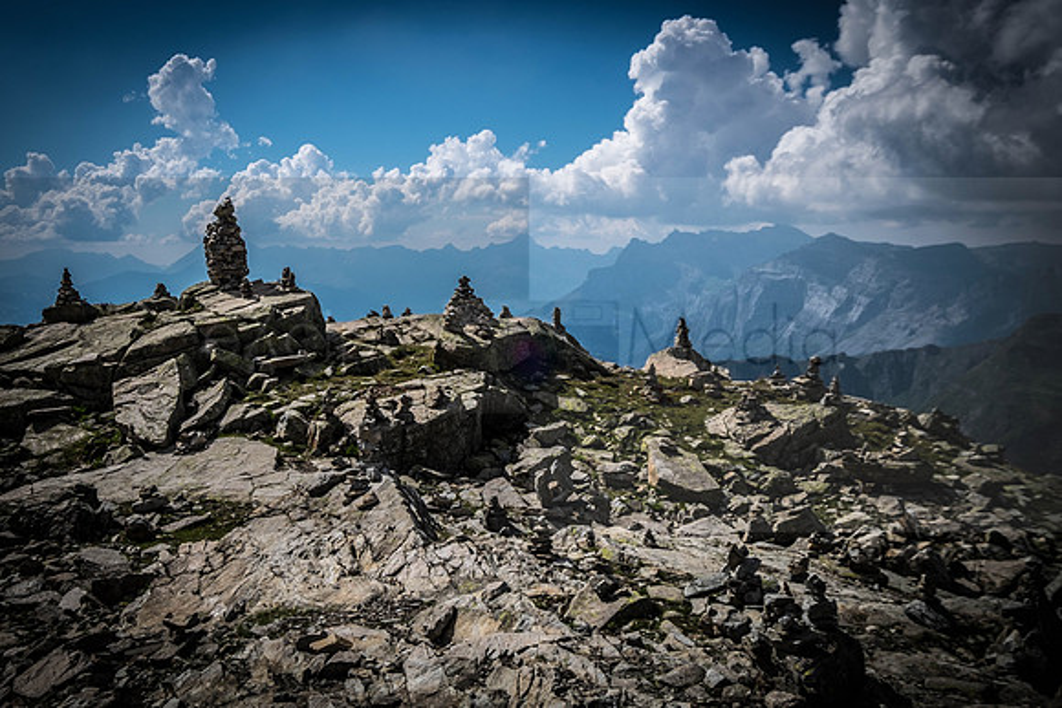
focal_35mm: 36
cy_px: 354
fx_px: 1062
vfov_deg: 36.9
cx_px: 531
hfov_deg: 53.1
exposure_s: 1/3500
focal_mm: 24
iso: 200
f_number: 5.6
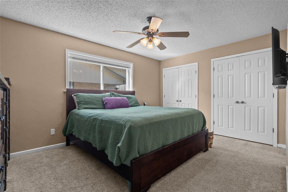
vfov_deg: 73.8
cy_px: 96
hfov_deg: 96.7
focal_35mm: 16
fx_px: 128
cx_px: 144
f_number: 8
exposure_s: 1/3
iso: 640
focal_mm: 16
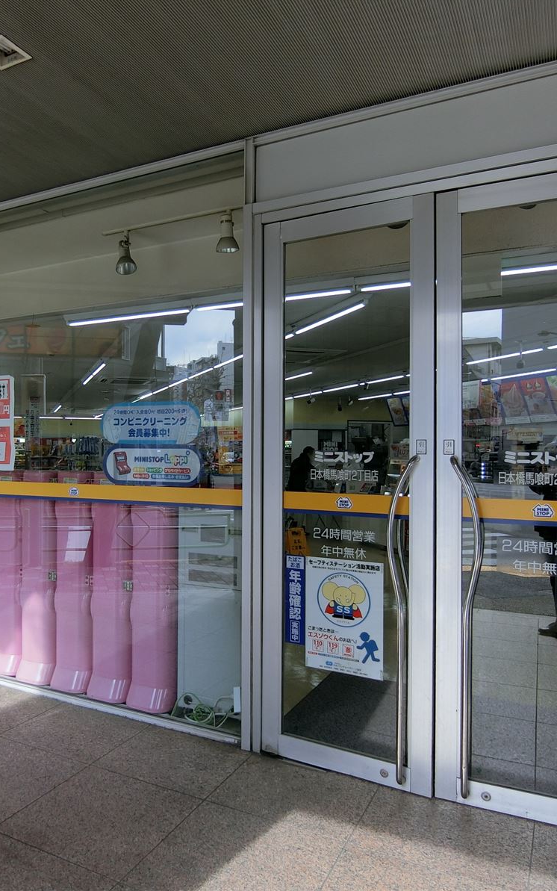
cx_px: 187
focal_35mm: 27
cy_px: 444
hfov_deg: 45.4
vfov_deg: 68.4
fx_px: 656
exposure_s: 1/200
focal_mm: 4.06
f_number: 2.7
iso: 80
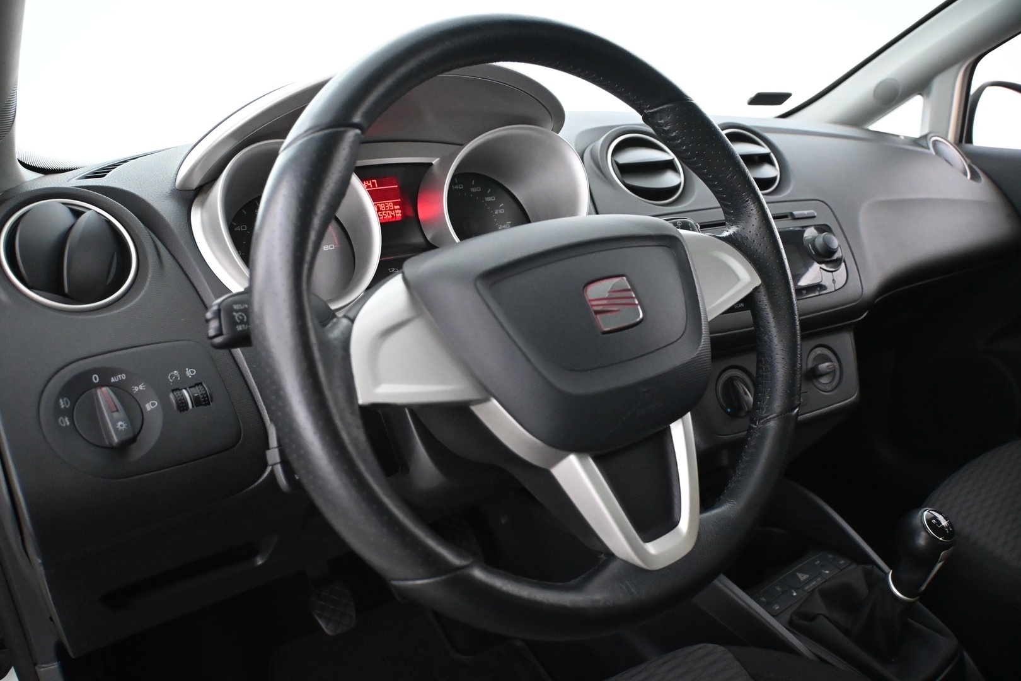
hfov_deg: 43.0
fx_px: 1297
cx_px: 510
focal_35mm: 46
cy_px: 340
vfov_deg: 29.4
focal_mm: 30.5
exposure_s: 1/60
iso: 4500
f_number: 4.8
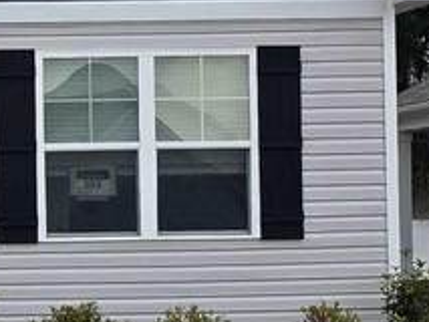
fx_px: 1711
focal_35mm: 138
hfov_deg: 13.5
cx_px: -218
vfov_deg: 10.8
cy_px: 193
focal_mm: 6.3
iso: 80
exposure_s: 1/3418
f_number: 1.7
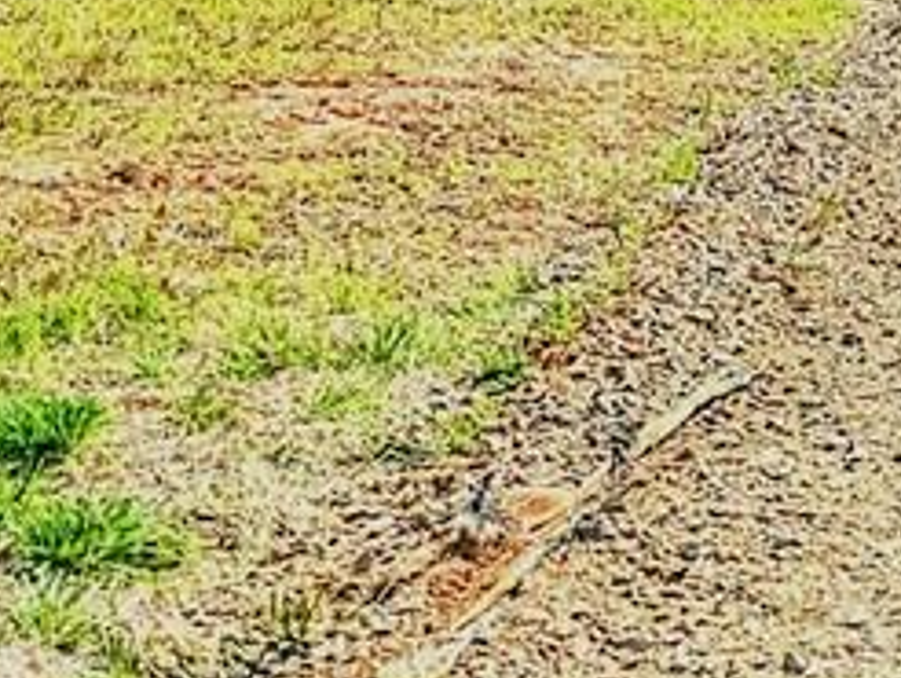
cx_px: 1154
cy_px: -293
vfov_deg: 13.5
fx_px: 2710
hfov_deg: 17.7
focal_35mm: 104
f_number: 1.89
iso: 46
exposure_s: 1/3745
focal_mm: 5.43
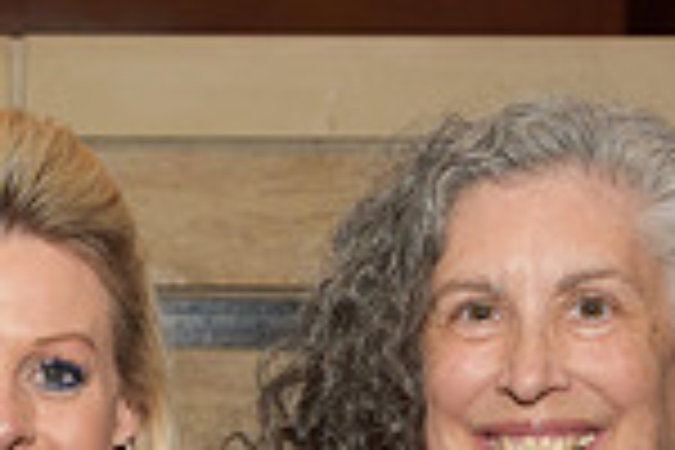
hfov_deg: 13.1
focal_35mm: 155
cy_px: 817
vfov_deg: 8.5
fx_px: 2906
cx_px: 45
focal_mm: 40
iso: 200
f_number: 5
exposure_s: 1/60
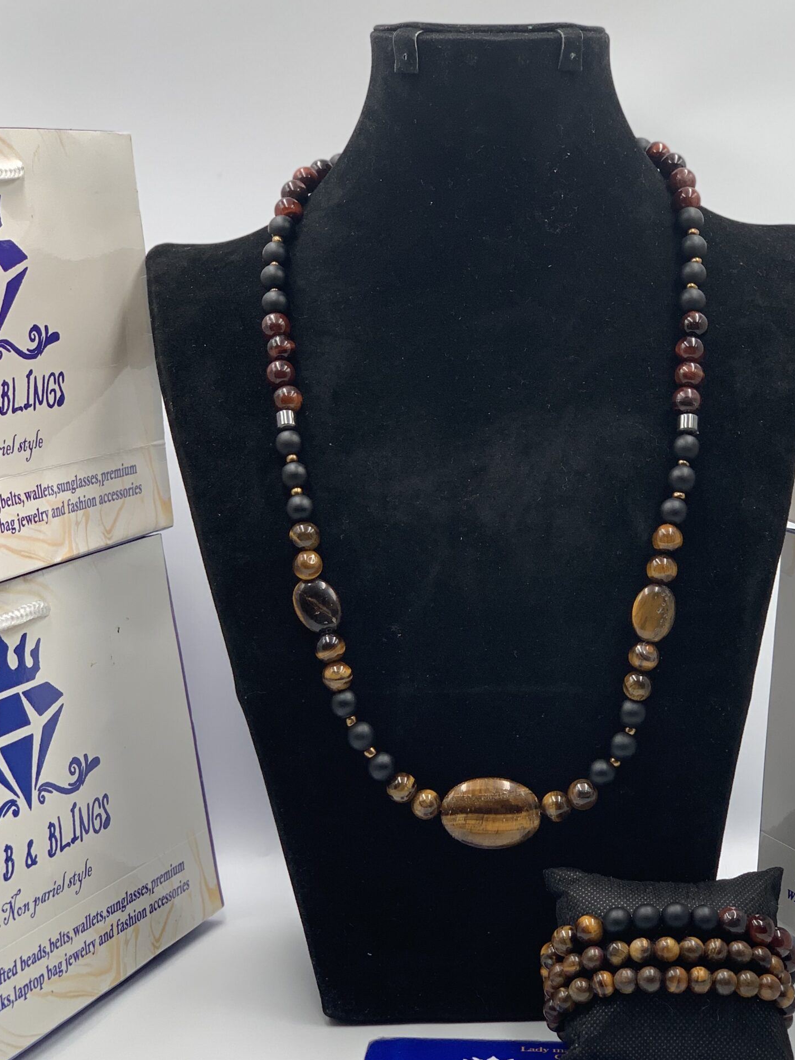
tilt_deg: -11.2
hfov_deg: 21.0
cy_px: 584
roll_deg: -1.2
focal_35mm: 70
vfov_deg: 27.8
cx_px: 479
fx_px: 2144
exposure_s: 1/100
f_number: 2.4
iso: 32
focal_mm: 6
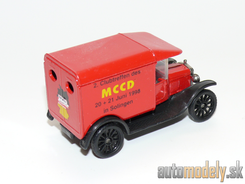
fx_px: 672
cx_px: 122
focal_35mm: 95
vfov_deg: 15.6
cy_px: 92
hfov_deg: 20.7
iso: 100
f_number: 4
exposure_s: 1/30
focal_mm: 12.9
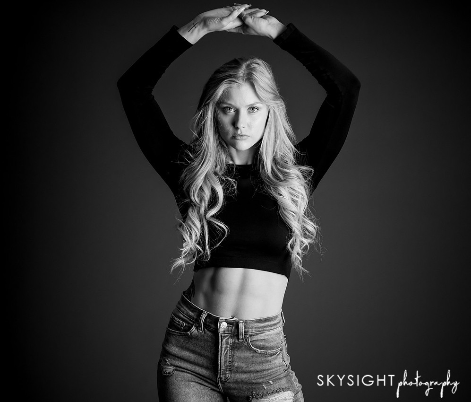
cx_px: 248
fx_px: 1089
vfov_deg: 20.9
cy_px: 201
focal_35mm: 76
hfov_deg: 24.4
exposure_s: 1/250
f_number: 3.2
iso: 1000
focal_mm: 65
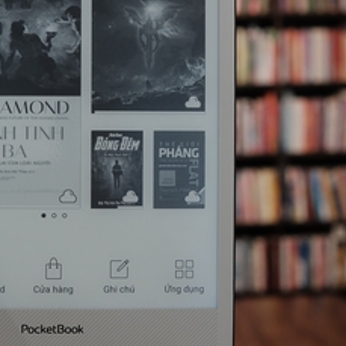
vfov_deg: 20.8
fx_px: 939
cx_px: 65
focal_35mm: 83
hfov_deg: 20.6
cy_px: 110
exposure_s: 1/50
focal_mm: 23
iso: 800
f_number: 3.2
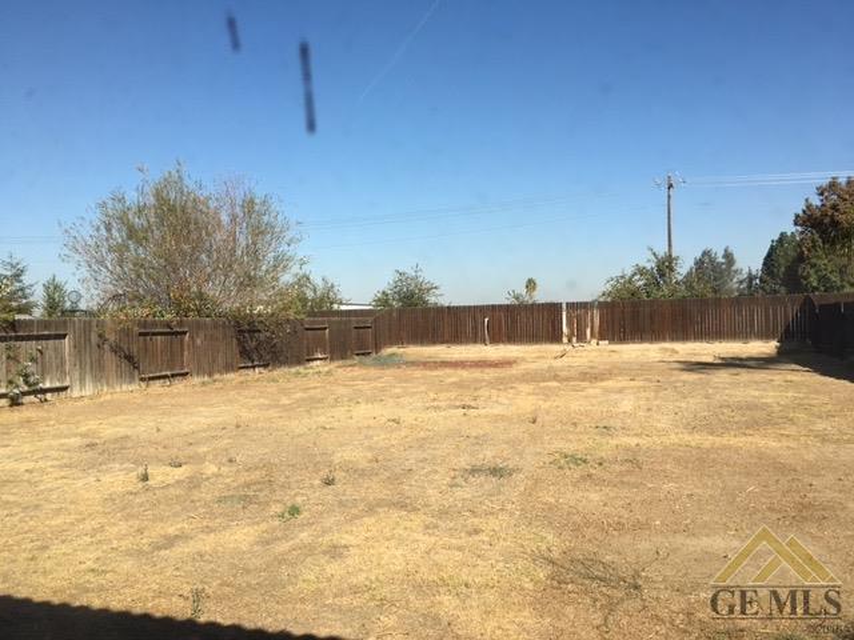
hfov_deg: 61.7
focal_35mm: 29
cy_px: 320
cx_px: 427
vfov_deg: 48.2
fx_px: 715
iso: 25
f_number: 2.2
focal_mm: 4.15
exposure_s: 1/1374
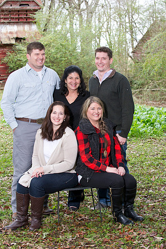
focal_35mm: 70
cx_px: 83
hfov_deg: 19.4
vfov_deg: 28.9
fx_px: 485
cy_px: 124
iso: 800
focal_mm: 70
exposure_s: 1/100
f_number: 5
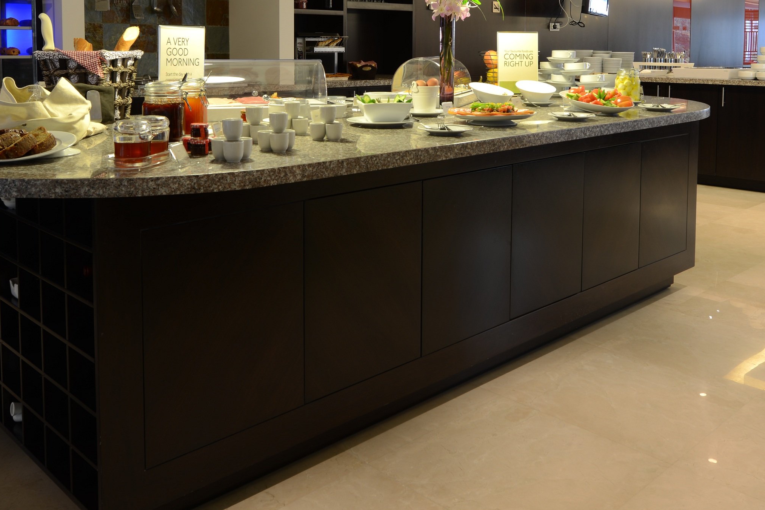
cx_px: 408
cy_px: 103
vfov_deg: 35.7
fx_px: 765
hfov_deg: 53.1
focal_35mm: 36
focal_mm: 19
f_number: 9
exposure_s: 1.3
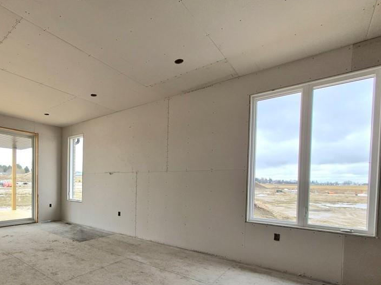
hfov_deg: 80.3
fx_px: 209
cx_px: 112
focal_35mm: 19
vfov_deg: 66.9
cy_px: 188
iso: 25
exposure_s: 1/250
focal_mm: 1.7
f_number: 2.2
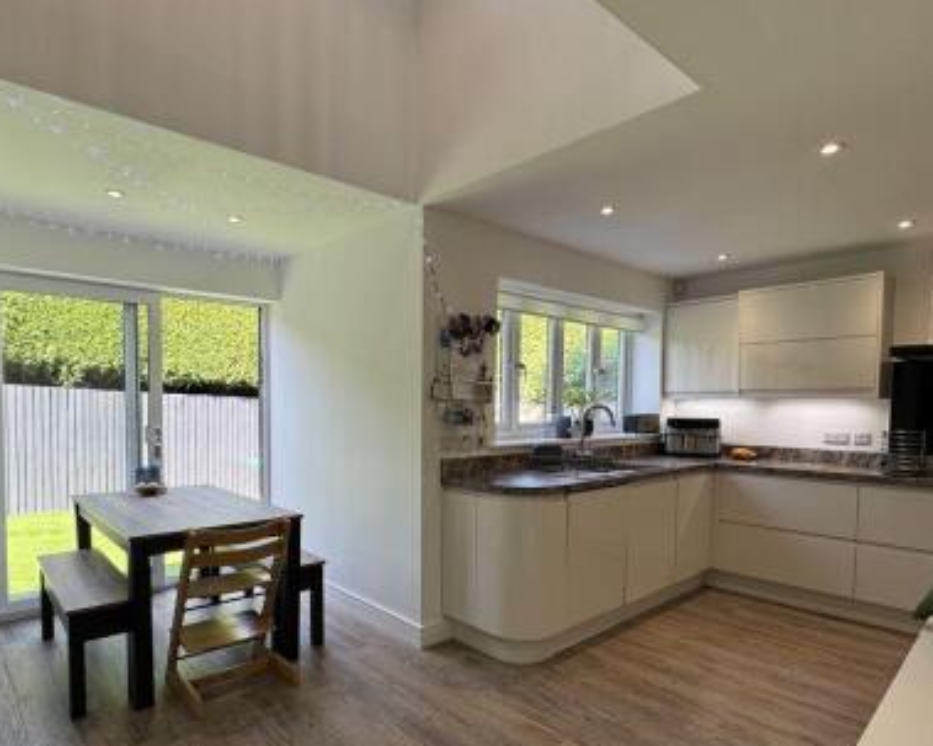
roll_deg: -0.5
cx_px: 432
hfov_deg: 77.5
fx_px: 580
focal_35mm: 21
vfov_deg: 65.1
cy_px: 435
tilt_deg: -3.1
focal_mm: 2.22
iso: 50
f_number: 2.2
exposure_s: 1/99
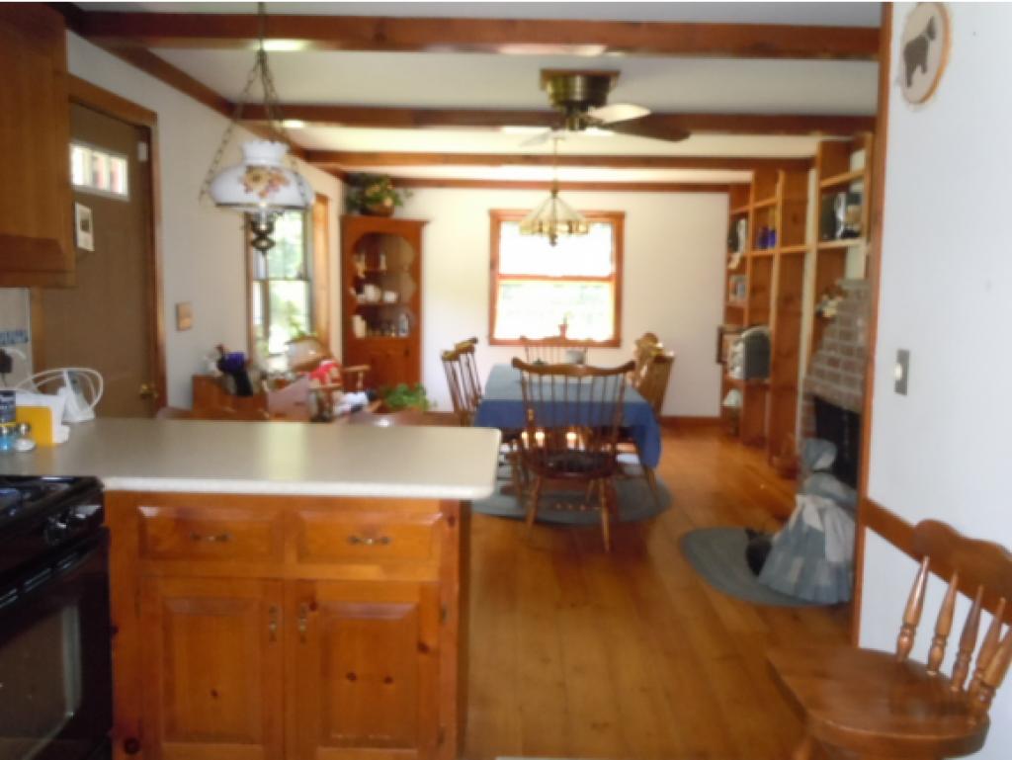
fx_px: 819
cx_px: 506
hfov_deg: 63.4
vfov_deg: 49.8
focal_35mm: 28
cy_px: 380
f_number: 3.7
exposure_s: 1/25
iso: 640
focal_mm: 5
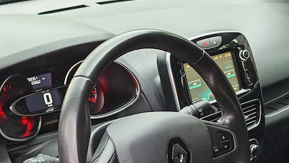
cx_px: 130
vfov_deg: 15.9
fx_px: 575
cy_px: 149
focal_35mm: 75
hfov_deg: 28.2
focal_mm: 5.4
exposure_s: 1/50
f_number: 1.6
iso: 250
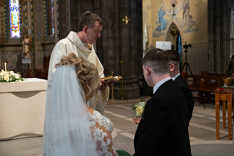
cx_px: 117
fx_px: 390
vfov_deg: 22.6
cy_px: 78
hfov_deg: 33.4
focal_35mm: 60
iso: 1250
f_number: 3.5
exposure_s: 1/160
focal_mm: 60
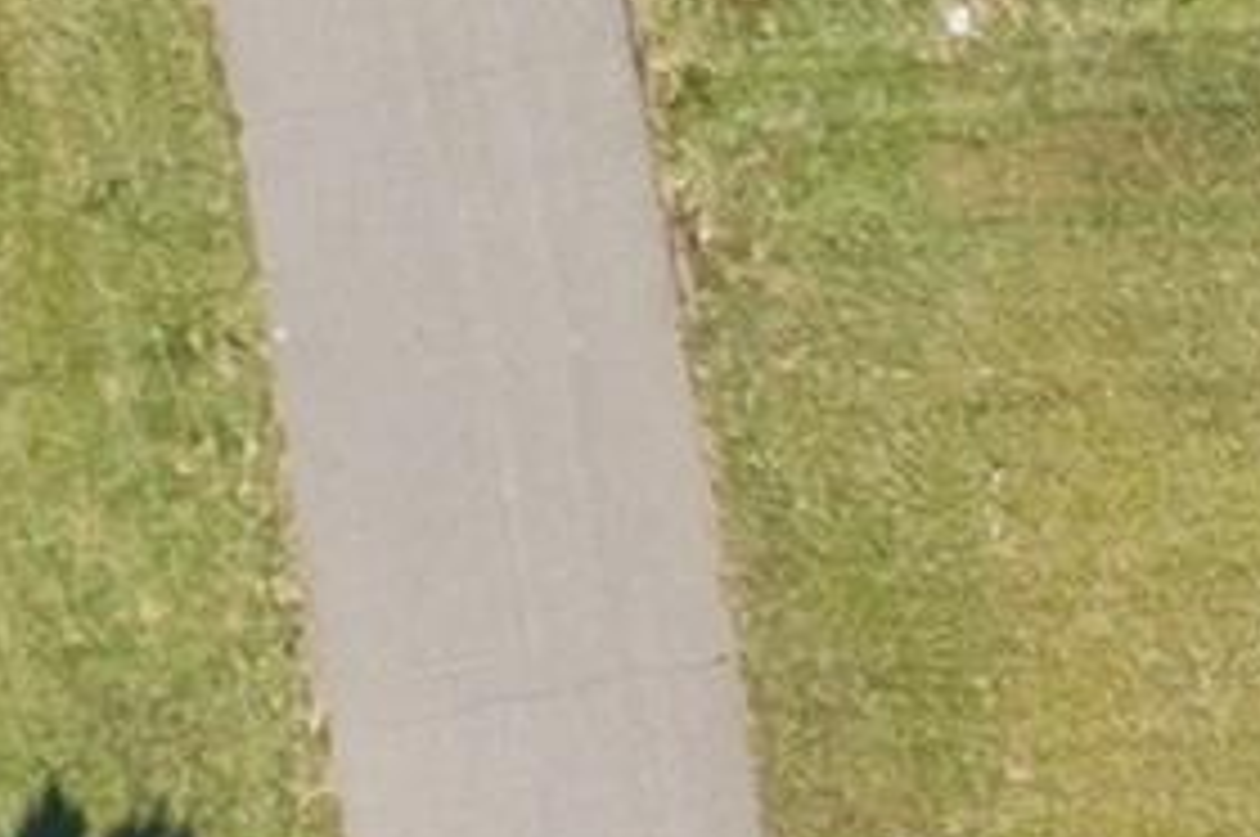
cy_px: -1505
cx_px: 3195
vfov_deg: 6.2
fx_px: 7167
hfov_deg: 8.9
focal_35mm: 205
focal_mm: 10.3
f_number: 8
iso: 100
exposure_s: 1/100
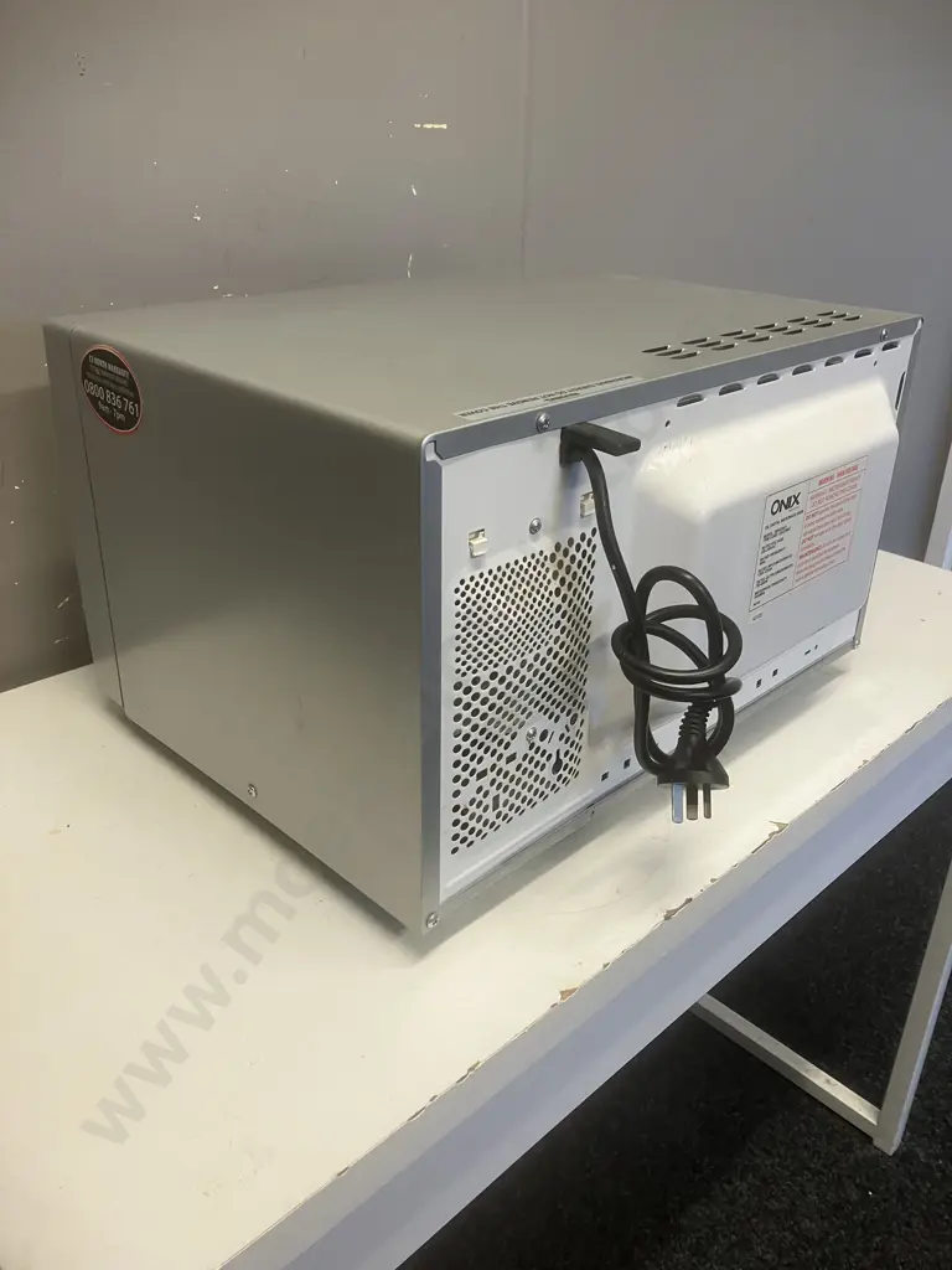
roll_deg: -1.6
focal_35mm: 28
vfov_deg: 63.4
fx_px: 1027
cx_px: 476
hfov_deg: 49.7
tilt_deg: -24.1
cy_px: 635
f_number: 1.8
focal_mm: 3.99
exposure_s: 1/50
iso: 64
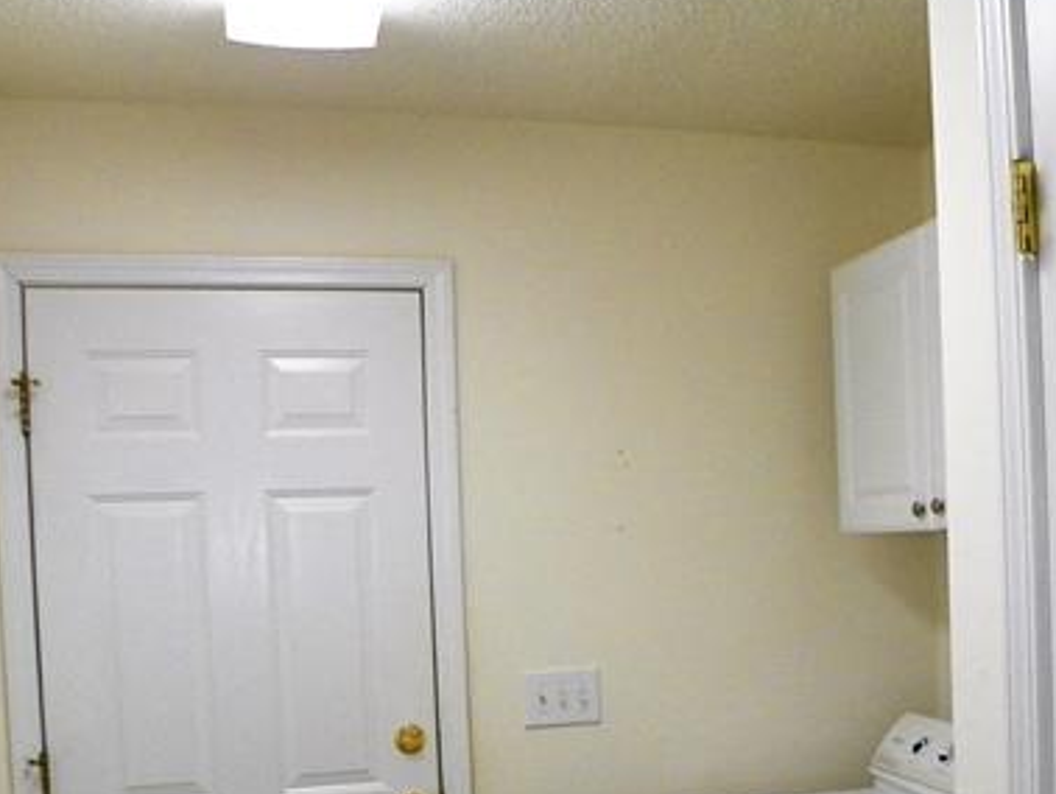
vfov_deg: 32.1
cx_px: 704
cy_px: 629
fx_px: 1343
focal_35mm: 44
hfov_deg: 42.3
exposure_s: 1/125
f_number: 2.8
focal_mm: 4.6
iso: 200
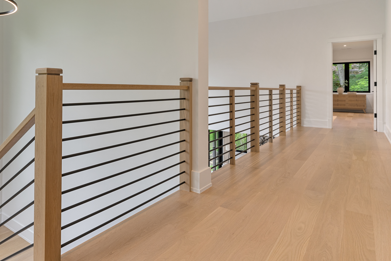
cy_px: 92
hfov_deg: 68.2
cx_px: 112
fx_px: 272
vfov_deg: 50.6
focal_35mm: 25
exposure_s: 1/10
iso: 320
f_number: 8
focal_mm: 17
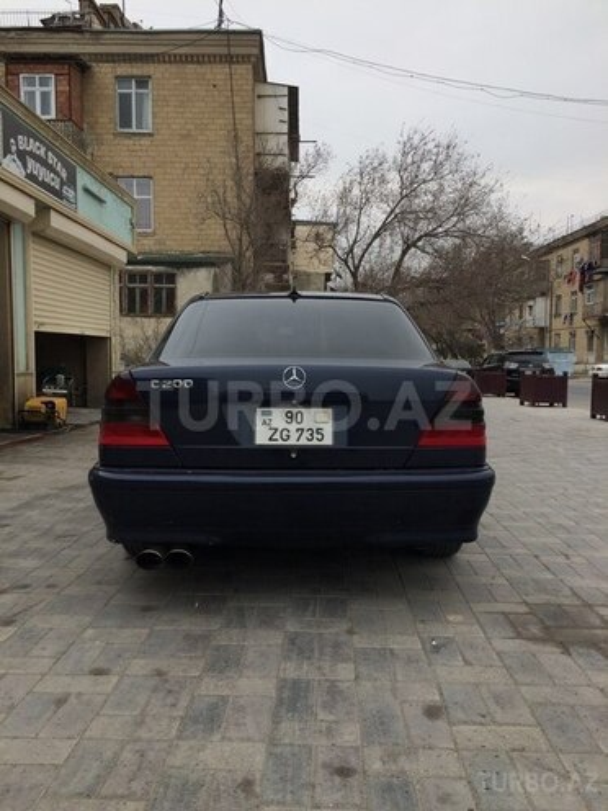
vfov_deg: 61.7
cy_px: 406
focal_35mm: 29
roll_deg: -0.1
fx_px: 679
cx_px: 304
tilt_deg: -5.2
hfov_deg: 48.2
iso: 32
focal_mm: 4.15
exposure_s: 1/477
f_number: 2.2
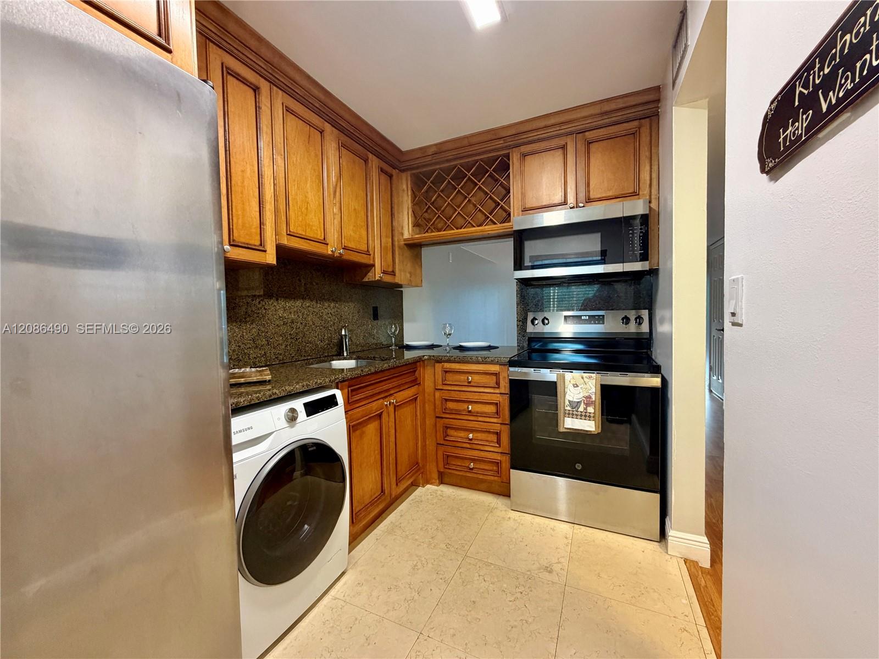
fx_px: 356
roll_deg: +1.4
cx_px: 440
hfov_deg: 102.1
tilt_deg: -1.8
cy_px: 330
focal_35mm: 14
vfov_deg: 85.7
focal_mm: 2.22
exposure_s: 1/60
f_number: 2.2
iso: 320
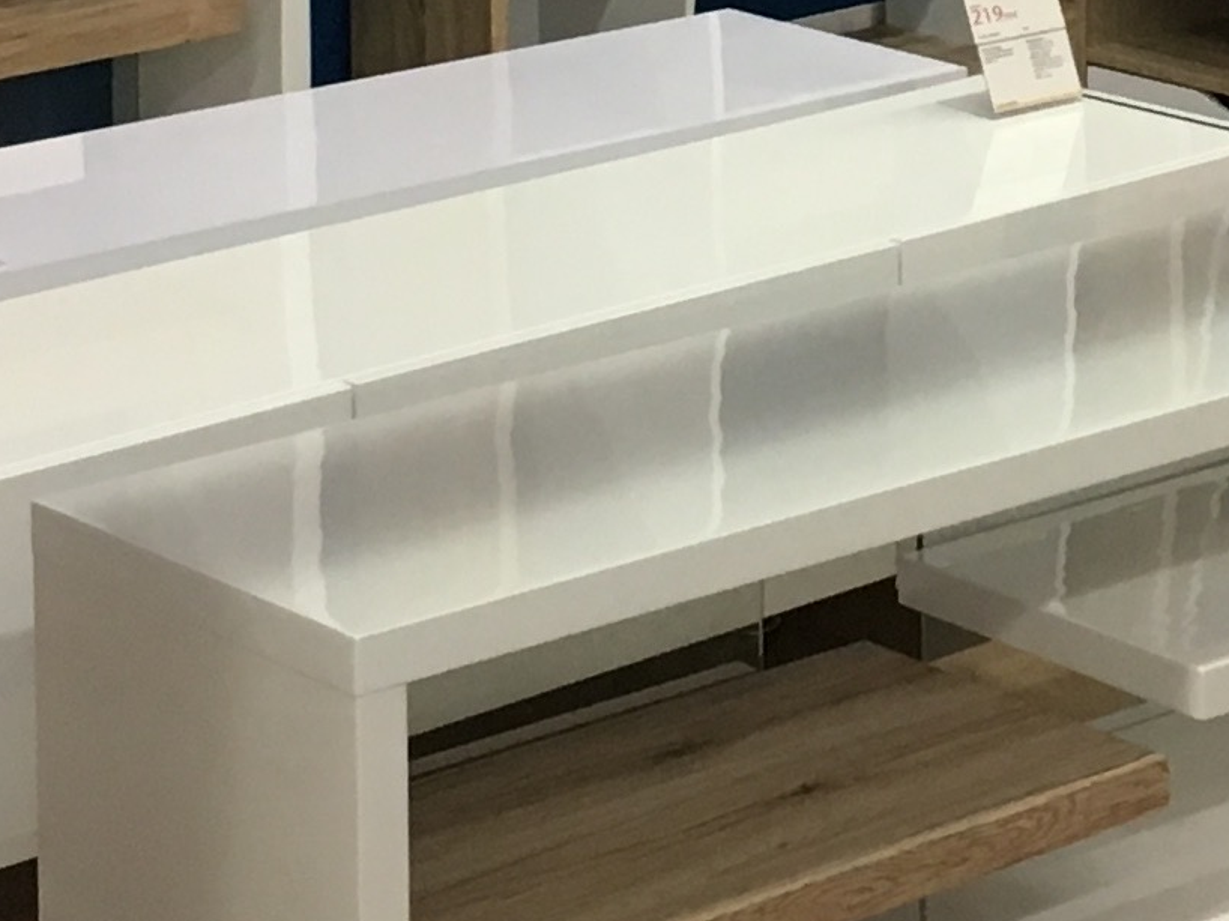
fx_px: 5076
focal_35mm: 143
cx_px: 1194
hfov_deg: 13.6
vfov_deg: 10.0
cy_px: -571
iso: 64
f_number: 2.2
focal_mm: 4.15
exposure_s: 1/33
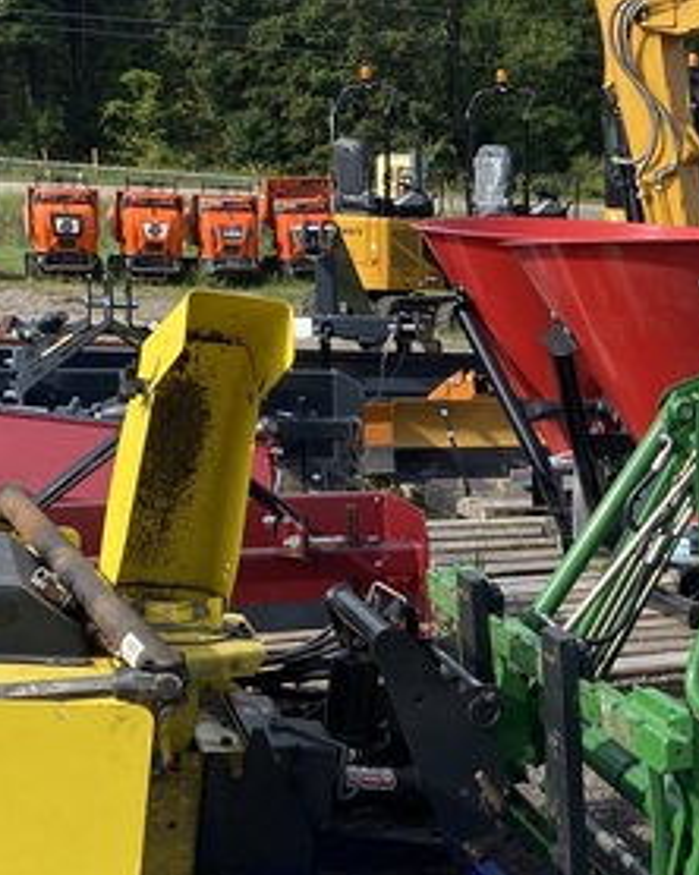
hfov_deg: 19.6
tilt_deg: -12.3
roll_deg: -2.8
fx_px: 1890
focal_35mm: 73
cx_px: 850
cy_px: 585
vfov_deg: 25.9
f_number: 1.8
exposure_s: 1/1484
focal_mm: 4.25
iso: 32
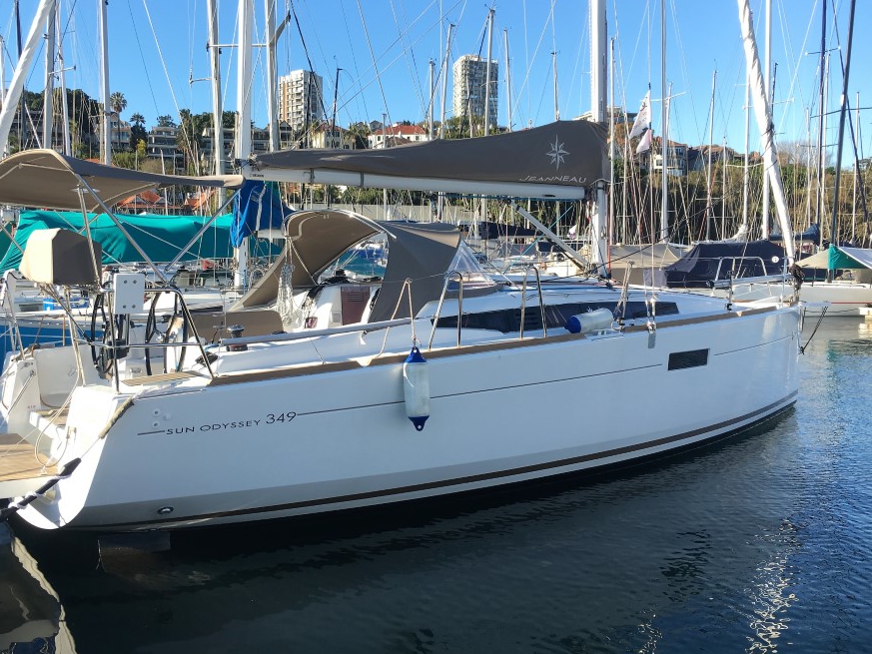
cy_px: 276
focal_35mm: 34
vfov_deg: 41.7
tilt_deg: -2.0
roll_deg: -0.5
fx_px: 857
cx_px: 371
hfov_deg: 53.7
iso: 25
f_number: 2.2
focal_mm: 4.15
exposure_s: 1/545
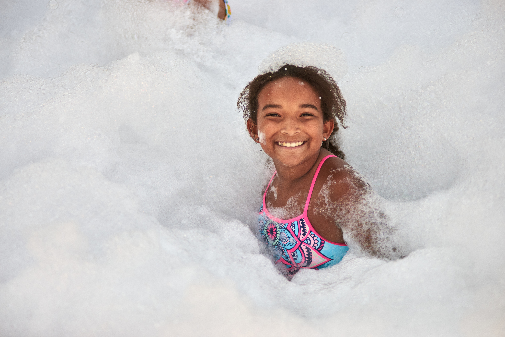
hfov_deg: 20.4
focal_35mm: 100
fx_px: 1403
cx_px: 252
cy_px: 168
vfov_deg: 13.7
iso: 640
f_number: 3.2
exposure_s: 1/4000
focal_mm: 100
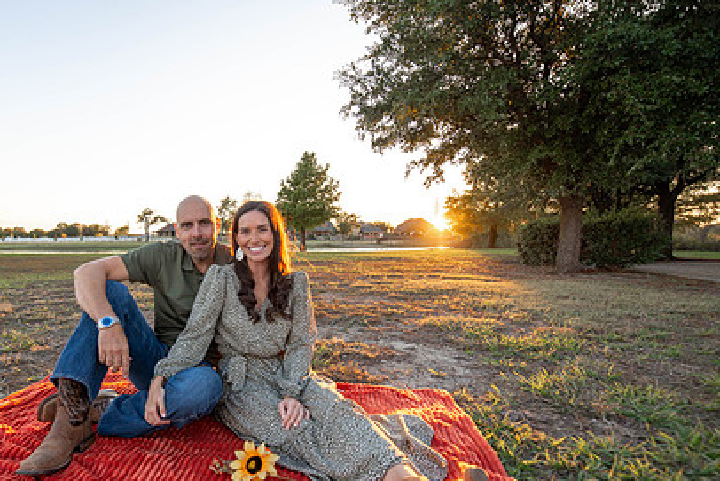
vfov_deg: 61.5
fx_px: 400
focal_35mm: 20
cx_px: 238
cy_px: 285
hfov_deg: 81.0
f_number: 3.2
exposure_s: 1/640
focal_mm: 14
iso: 500
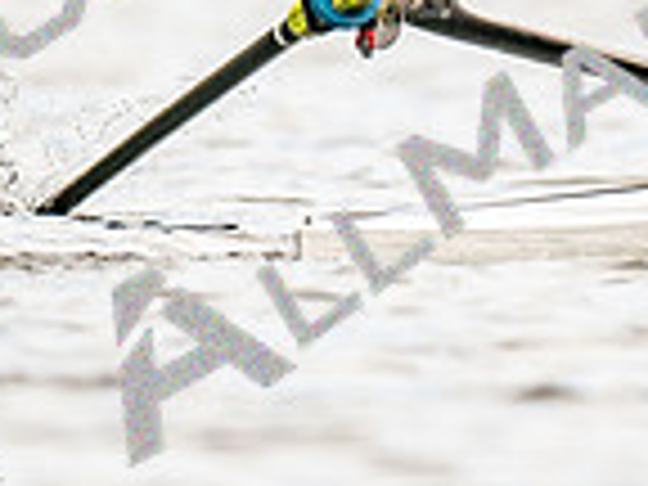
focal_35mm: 3496
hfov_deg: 0.6
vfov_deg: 0.4
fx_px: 65444
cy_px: -232
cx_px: 1026
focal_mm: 600
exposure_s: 1/2500
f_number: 4
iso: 360
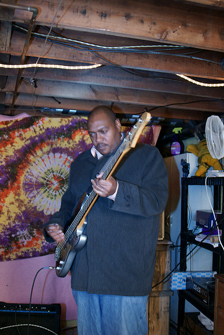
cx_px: 112
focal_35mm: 42
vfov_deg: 46.4
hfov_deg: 31.9
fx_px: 392
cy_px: 168
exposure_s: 1/25
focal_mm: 28
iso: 800
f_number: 2.8
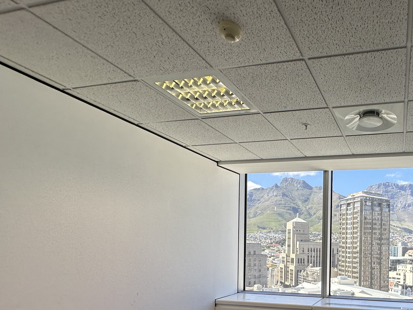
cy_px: 249
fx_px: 286
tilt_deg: -0.3
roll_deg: +0.2
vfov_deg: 53.0
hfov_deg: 64.1
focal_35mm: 24
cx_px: 341
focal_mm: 2.22
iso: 40
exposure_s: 1/272
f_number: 2.2
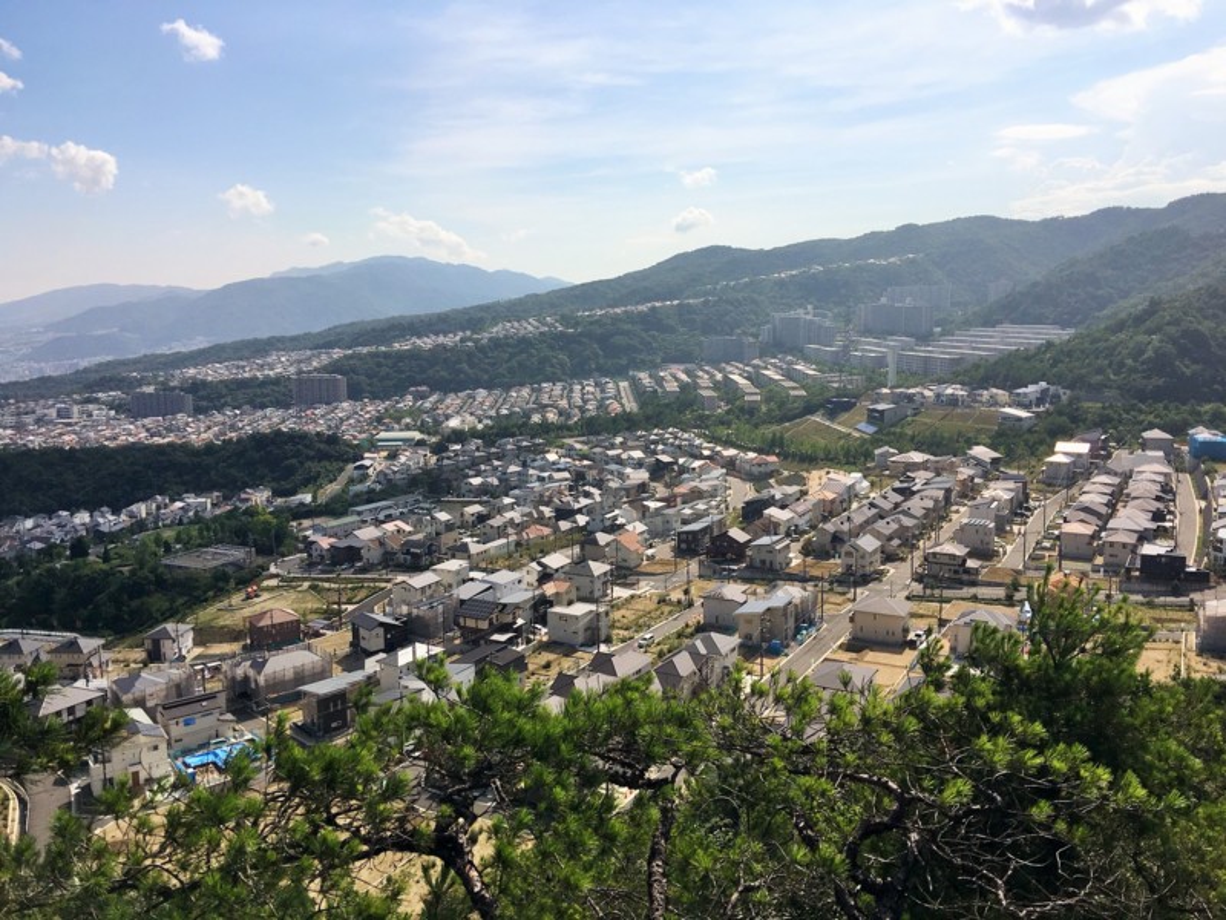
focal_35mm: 29
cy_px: 460
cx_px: 613
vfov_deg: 48.2
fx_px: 1027
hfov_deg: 61.7
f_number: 2.2
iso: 25
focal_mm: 4.15
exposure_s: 1/3663
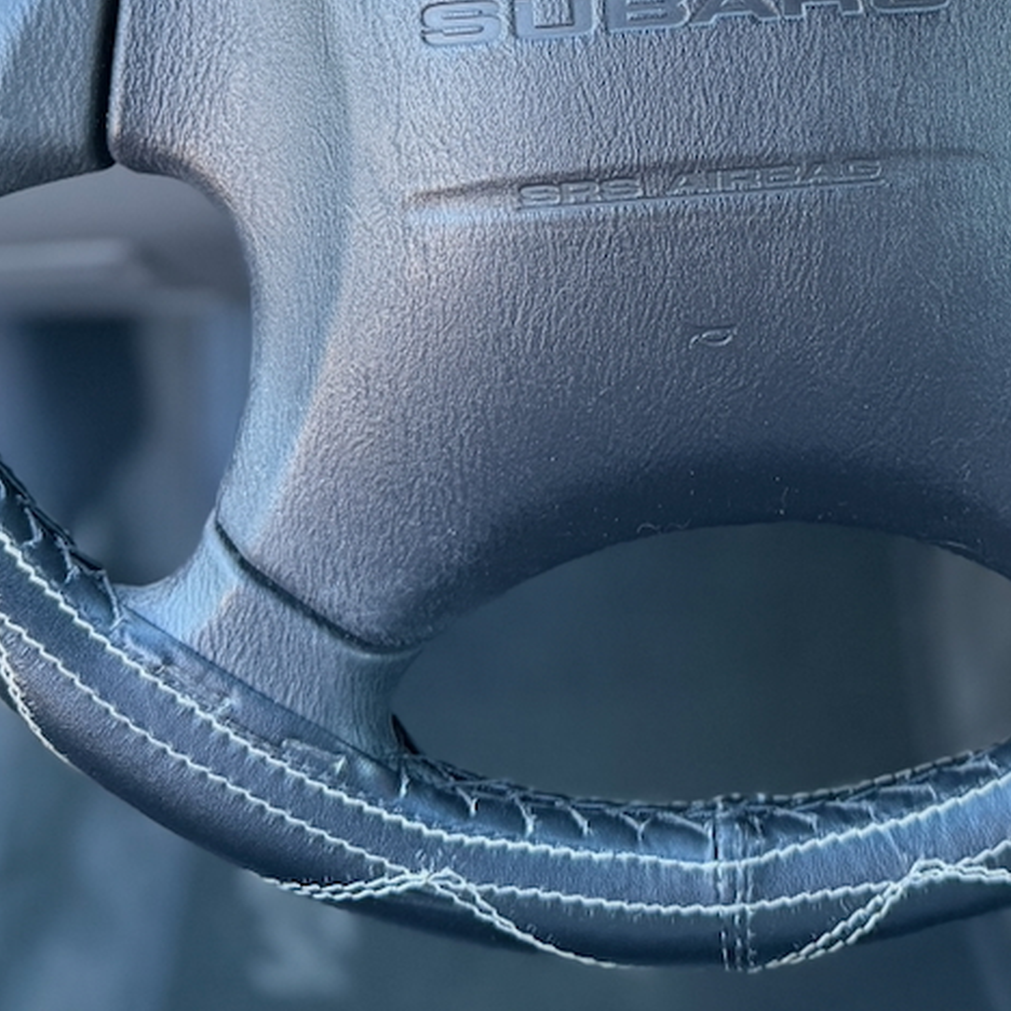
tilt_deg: -22.4
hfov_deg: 29.0
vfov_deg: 27.7
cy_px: -11
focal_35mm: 58
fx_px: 1916
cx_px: 784
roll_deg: -1.1
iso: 320
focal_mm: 6.76
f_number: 1.78
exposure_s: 1/60
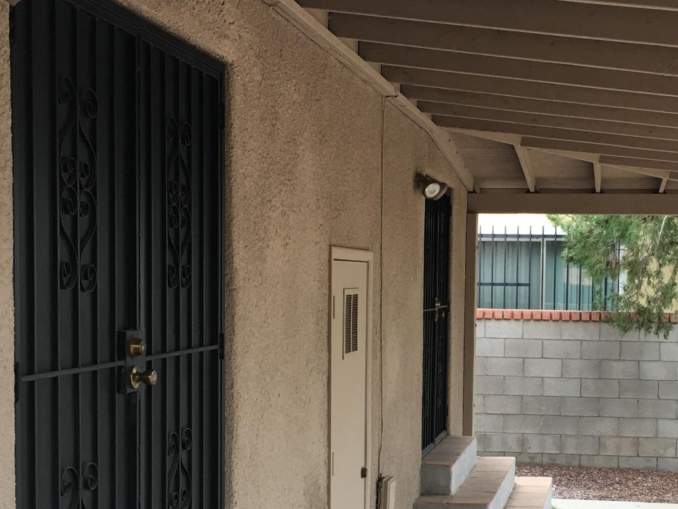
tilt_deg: -2.2
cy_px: 363
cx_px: 493
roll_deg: -2.3
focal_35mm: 62
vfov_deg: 23.5
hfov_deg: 30.8
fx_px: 1214
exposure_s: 1/40
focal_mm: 4.15
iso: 25
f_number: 2.2
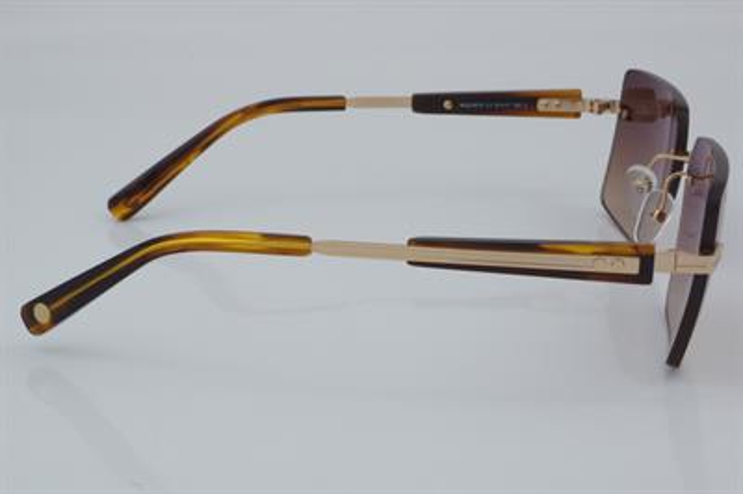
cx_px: 372
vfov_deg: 18.2
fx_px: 1547
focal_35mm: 75
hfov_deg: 27.0
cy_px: 247
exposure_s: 1/4
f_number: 32
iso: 100
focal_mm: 50
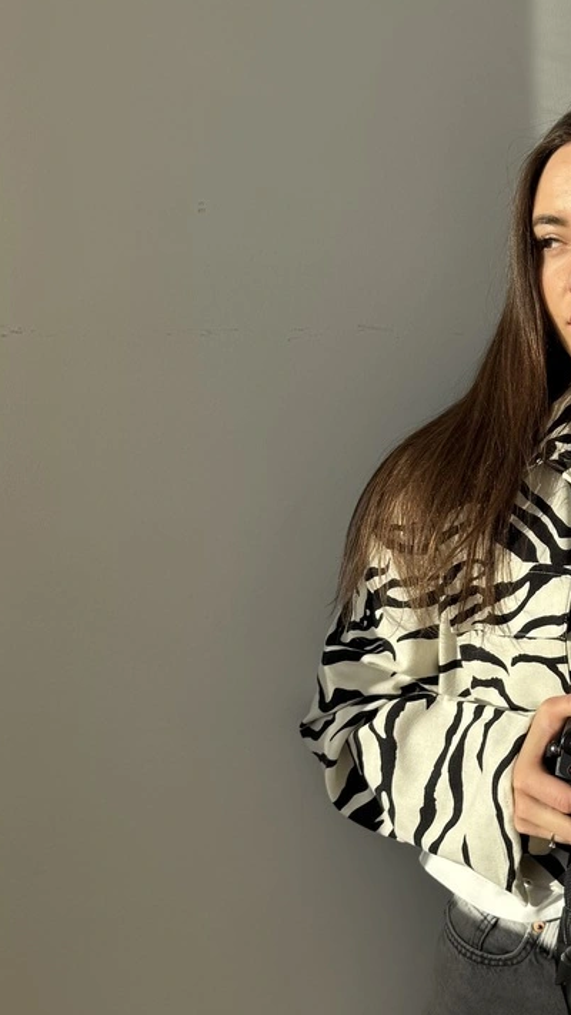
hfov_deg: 22.6
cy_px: 522
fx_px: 1319
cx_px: 672
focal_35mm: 49
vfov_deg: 42.1
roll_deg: +1.6
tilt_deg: -2.8
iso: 80
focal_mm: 6.76
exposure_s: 1/2105
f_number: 1.78
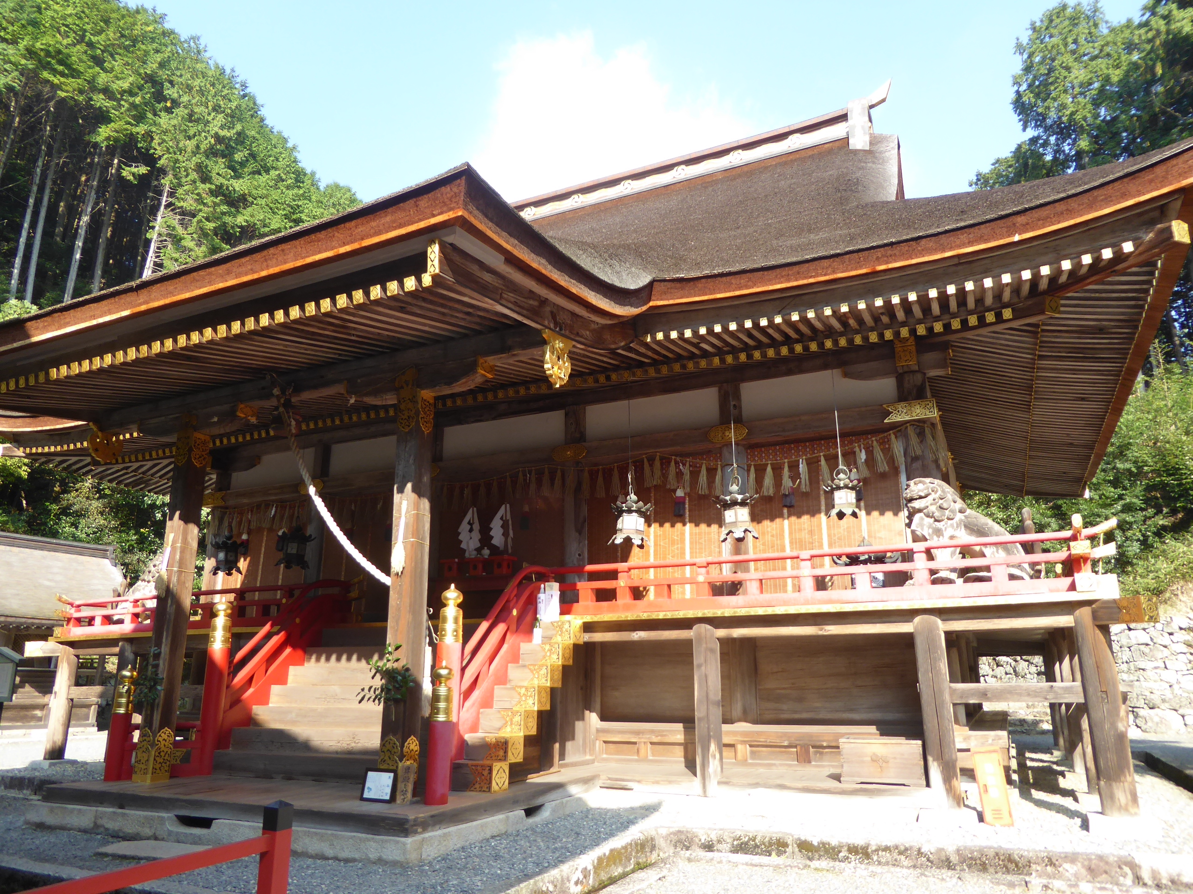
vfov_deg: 54.9
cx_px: 596
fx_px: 862
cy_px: 447
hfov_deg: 69.4
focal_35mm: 25
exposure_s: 1/200
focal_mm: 4.3
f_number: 3.3
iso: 100
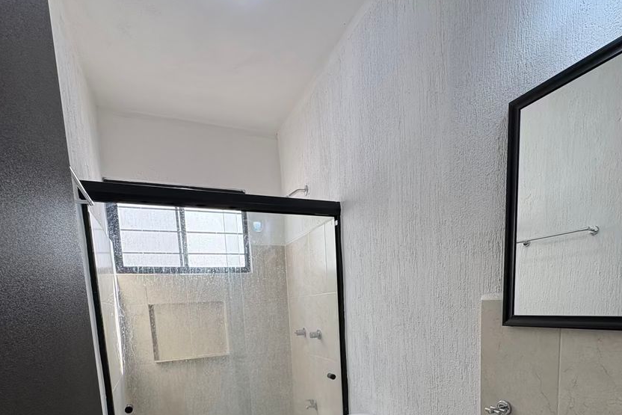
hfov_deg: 81.1
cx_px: 330
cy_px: 345
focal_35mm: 21
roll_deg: +2.9
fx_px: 363
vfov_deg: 54.5
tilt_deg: -6.9
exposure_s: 1/99
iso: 50
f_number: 2.2
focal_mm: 2.22
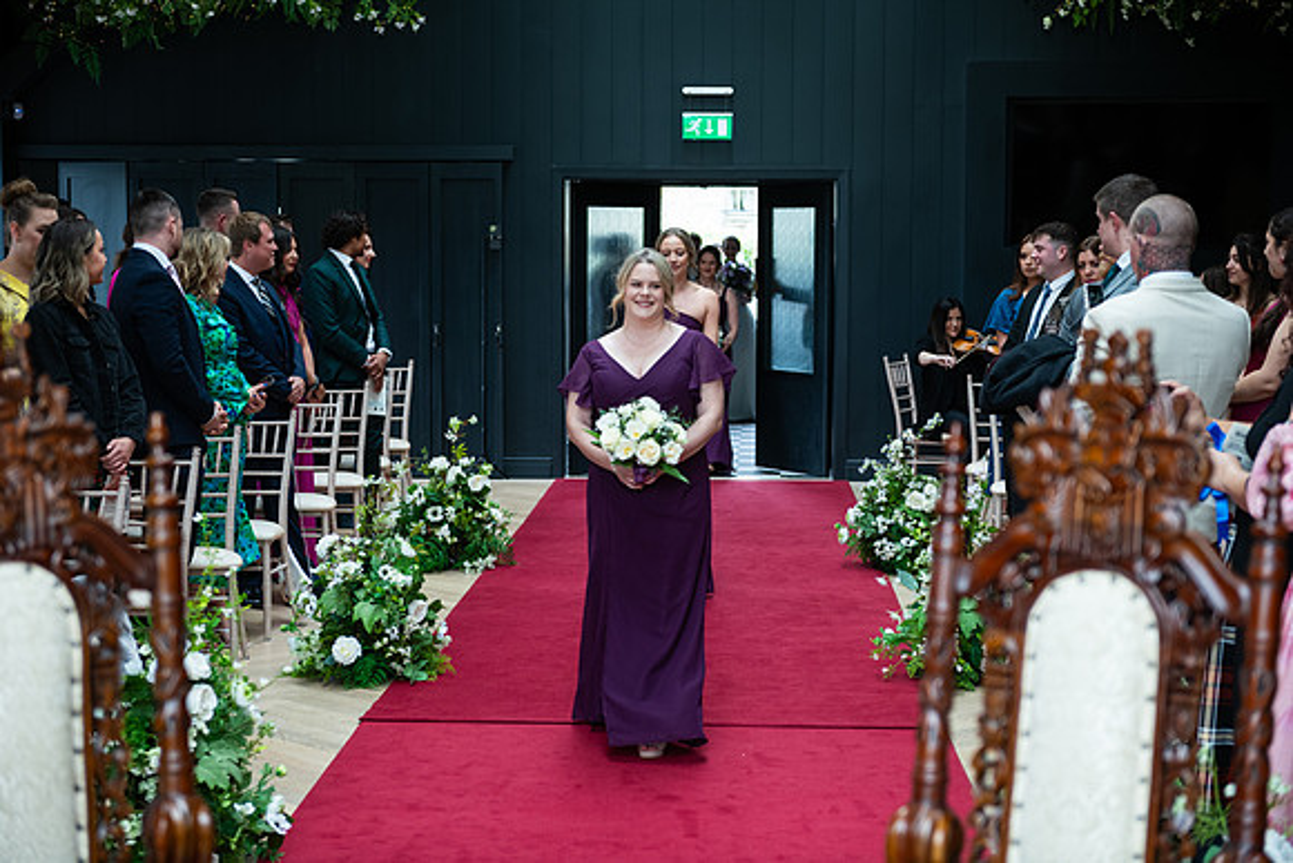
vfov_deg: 19.5
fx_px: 2515
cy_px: 432
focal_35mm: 70
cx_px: 646
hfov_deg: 28.8
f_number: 3.5
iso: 400
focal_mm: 70
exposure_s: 1/200
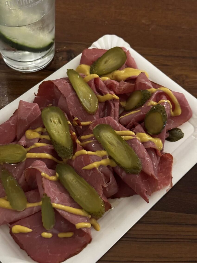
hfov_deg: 30.3
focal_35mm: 48
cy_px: 132
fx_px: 364
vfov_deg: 39.7
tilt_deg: -63.6
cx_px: 98
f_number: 1.78
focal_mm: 6.86
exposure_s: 1/25
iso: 640
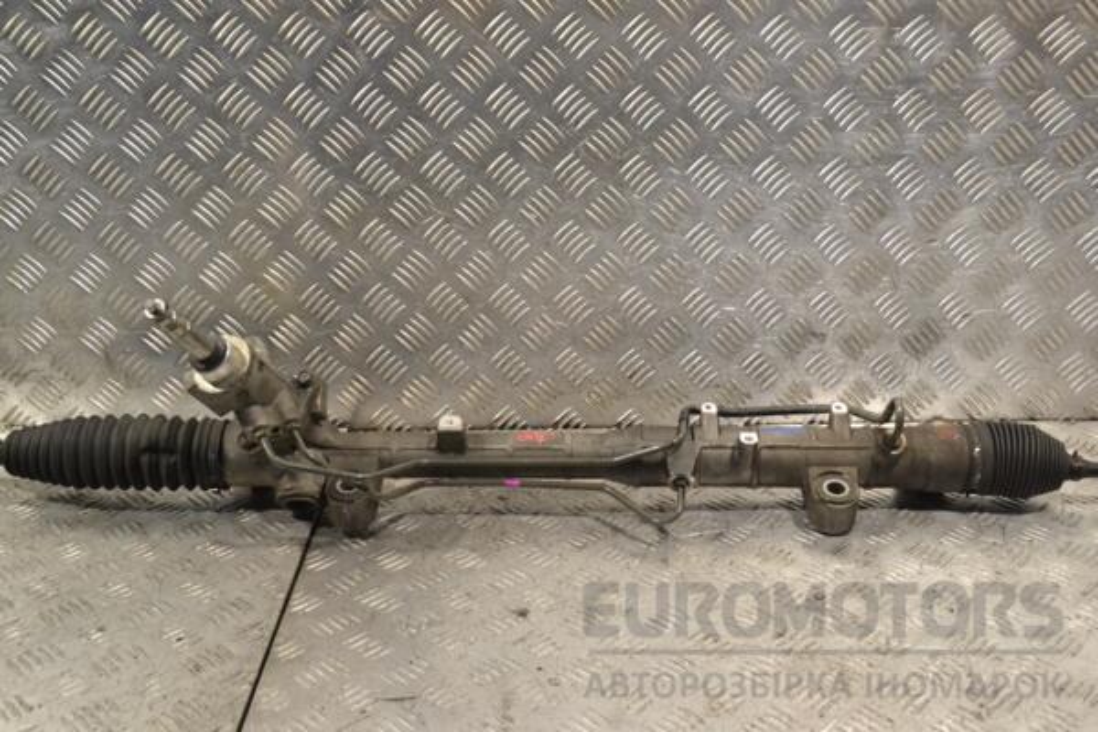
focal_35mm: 42
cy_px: 366
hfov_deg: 46.4
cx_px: 549
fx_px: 1281
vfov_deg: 31.9
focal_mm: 28
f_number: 9
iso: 3200
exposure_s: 1/320
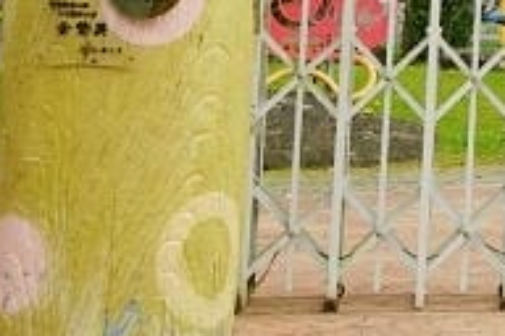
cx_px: 1428
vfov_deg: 6.4
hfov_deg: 8.6
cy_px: -378
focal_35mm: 206
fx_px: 2889
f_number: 4.5
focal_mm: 33
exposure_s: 1/80
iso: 100
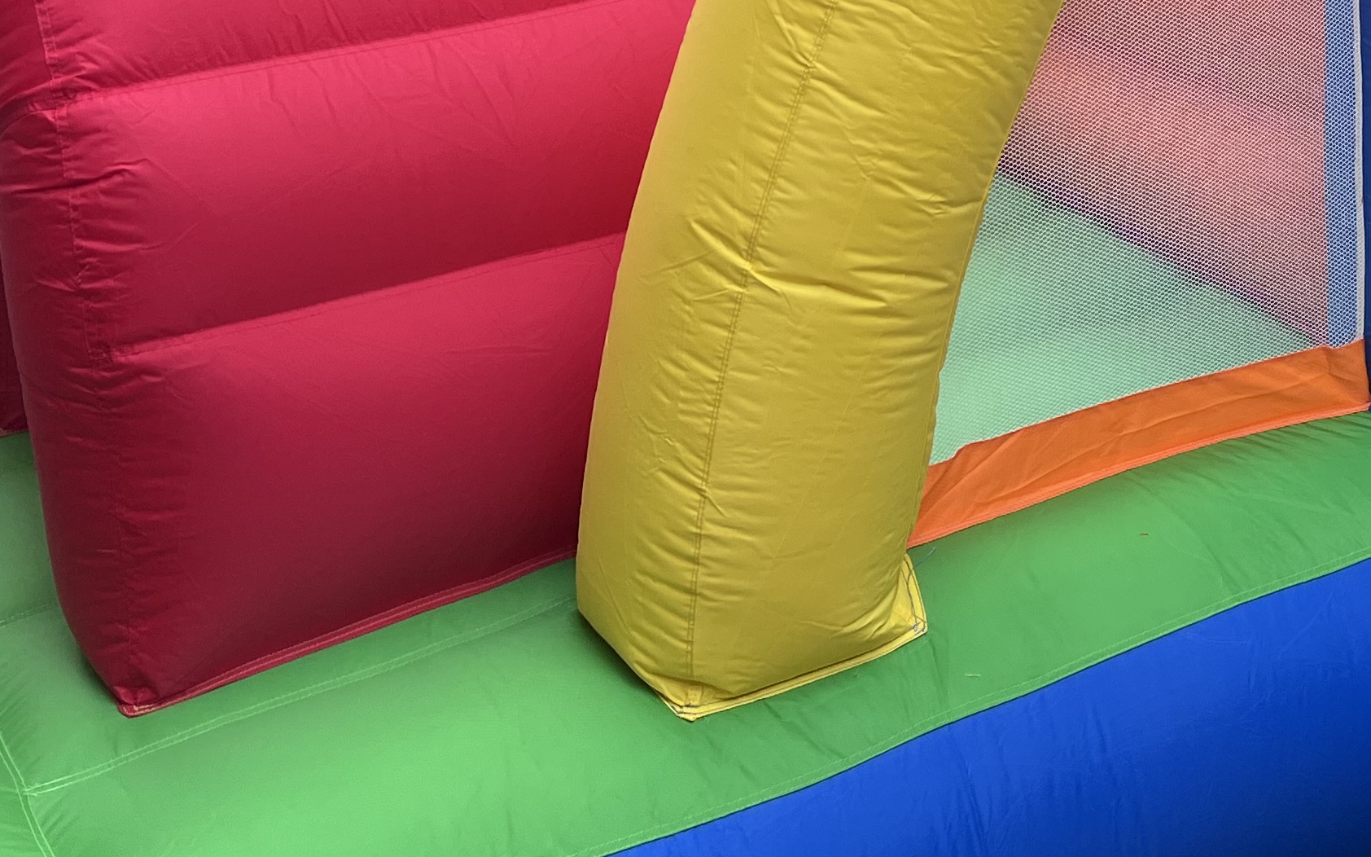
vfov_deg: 18.4
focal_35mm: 66
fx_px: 2466
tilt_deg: -7.2
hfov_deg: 29.3
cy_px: -245
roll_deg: +0.7
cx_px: 1333
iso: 50
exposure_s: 1/336
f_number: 1.6
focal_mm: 5.1
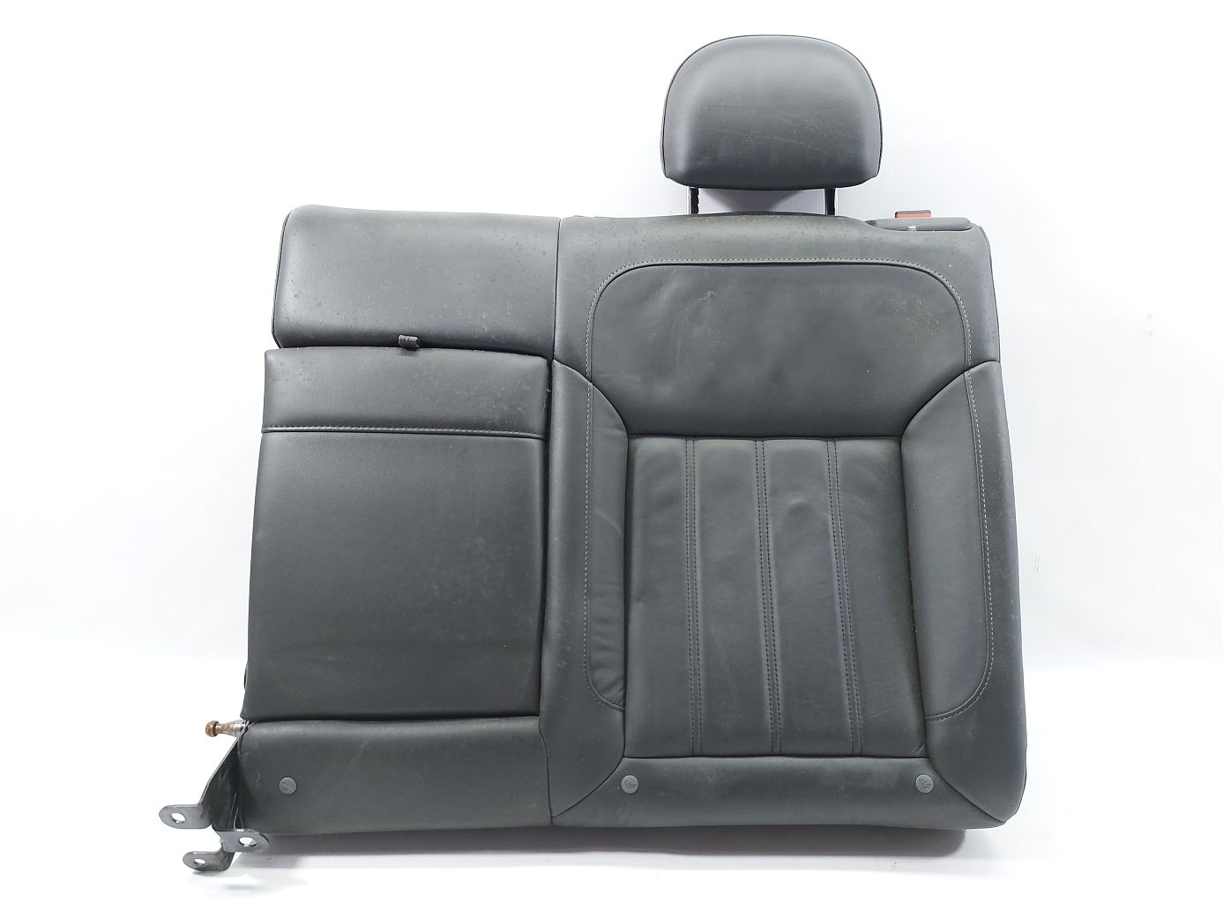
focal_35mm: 24
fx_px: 848
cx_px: 612
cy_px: 458
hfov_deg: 71.6
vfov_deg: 56.8
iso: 125
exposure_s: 1/50
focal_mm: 5.23
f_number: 1.8
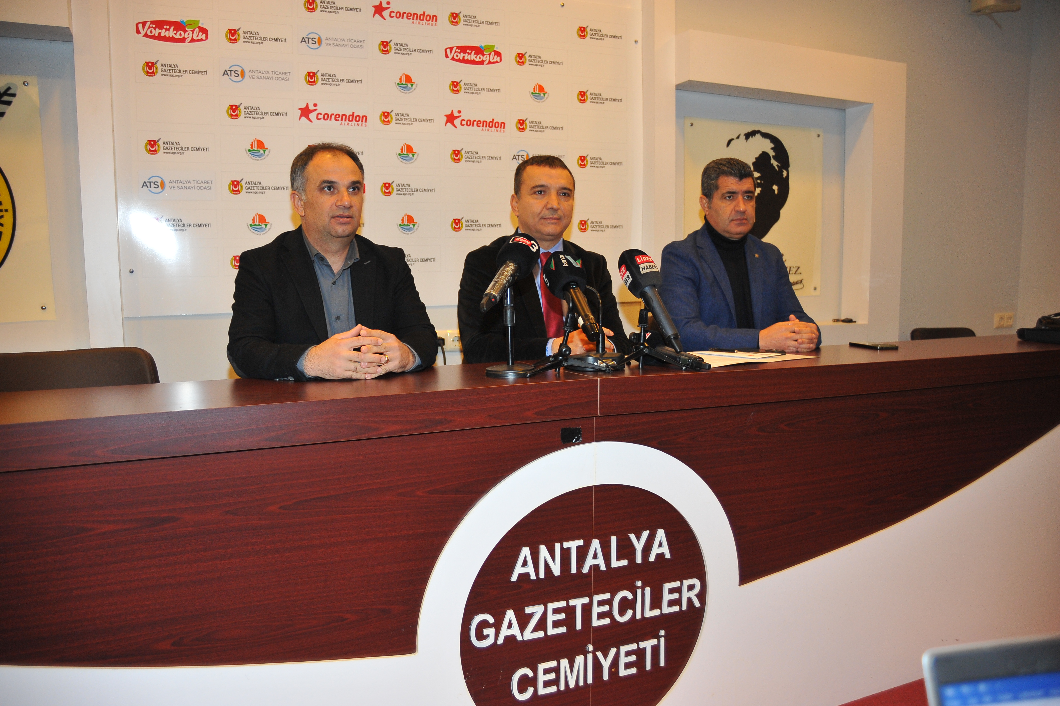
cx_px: 530
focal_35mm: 28
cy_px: 353
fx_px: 824
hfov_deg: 65.5
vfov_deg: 46.3
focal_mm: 28
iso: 1600
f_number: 5
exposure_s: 1/60
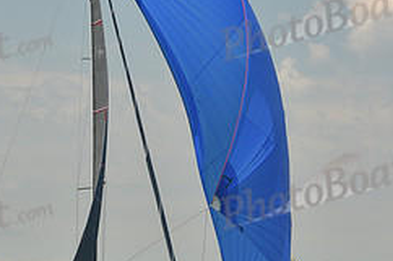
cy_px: 126
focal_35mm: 168
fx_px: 1833
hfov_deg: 12.2
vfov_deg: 8.2
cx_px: 137
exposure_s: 1/640
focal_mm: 70
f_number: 5.6
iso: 250
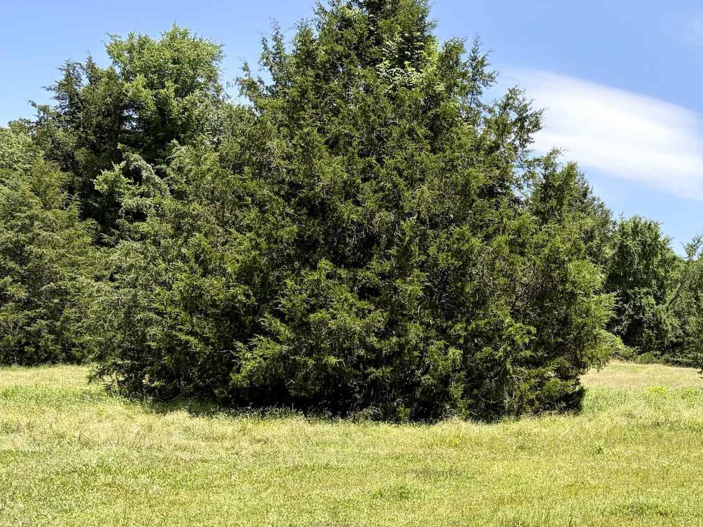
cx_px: 615
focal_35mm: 50
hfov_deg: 36.2
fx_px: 1015
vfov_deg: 28.6
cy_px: 406
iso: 50
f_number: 1.6
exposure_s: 1/2075
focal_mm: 5.96
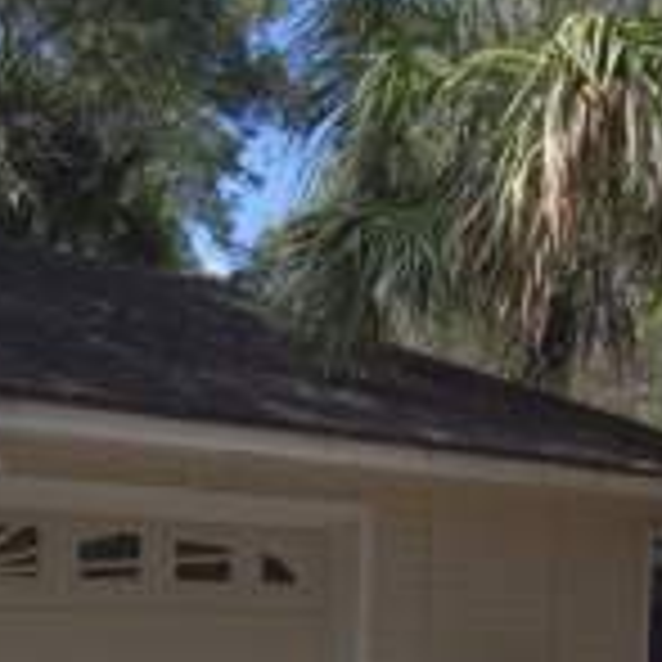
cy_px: 721
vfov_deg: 29.7
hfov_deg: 32.0
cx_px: 144
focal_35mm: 52
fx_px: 1125
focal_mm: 9
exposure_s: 1/1300
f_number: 7.1
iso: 2000
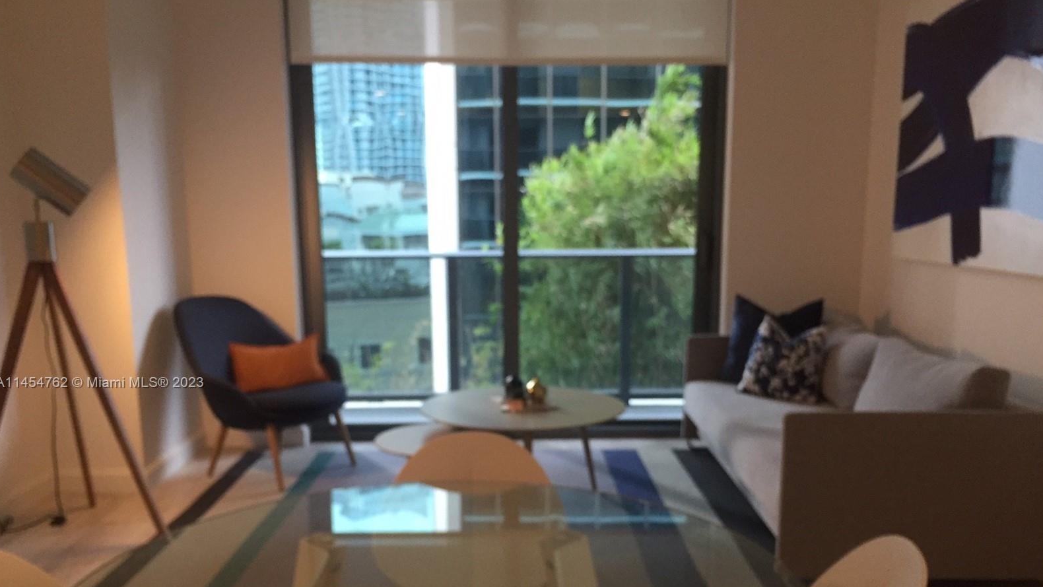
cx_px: 521
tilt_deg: -10.7
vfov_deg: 36.4
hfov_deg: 61.0
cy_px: 384
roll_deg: -1.3
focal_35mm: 32
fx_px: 885
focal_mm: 4.15
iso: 125
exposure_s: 1/30
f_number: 2.2
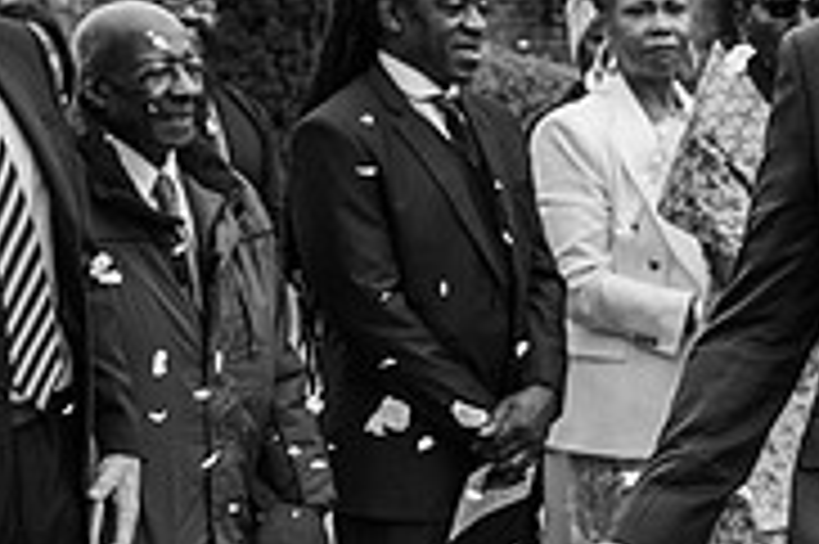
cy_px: 387
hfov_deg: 14.6
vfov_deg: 10.0
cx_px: 936
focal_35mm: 137
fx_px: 3114
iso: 320
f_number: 5
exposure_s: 1/1000
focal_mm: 43
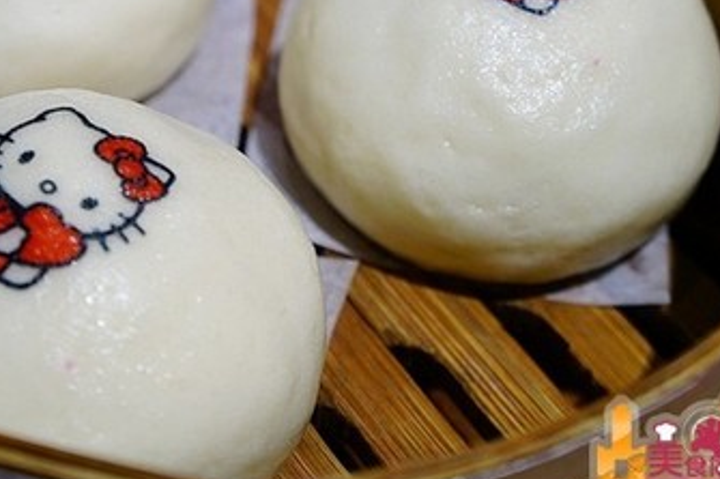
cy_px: 114
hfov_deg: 23.5
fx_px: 1719
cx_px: 206
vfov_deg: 15.8
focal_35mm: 86
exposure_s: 1/60
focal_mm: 32
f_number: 4
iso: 400
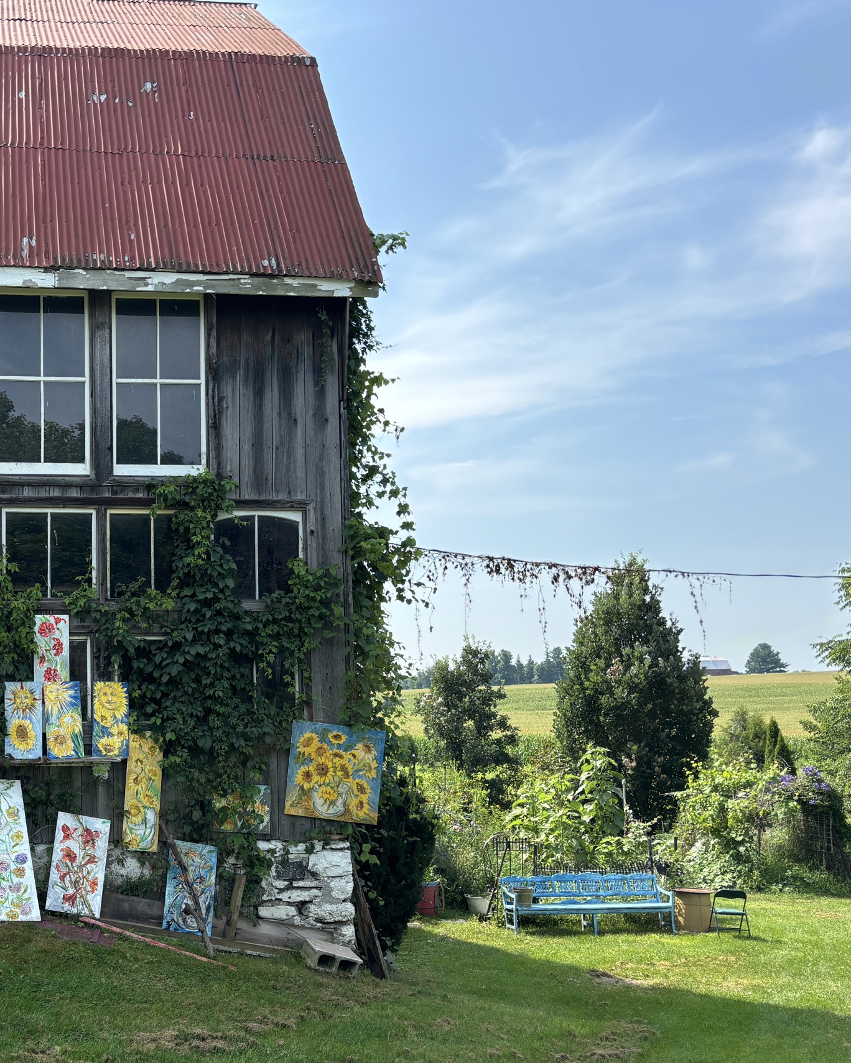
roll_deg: +0.3
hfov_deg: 36.6
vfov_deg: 47.9
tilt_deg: +5.7
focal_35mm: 38
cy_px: 589
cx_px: 77
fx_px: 1196
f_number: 1.6
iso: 50
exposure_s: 1/1399
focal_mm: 5.96
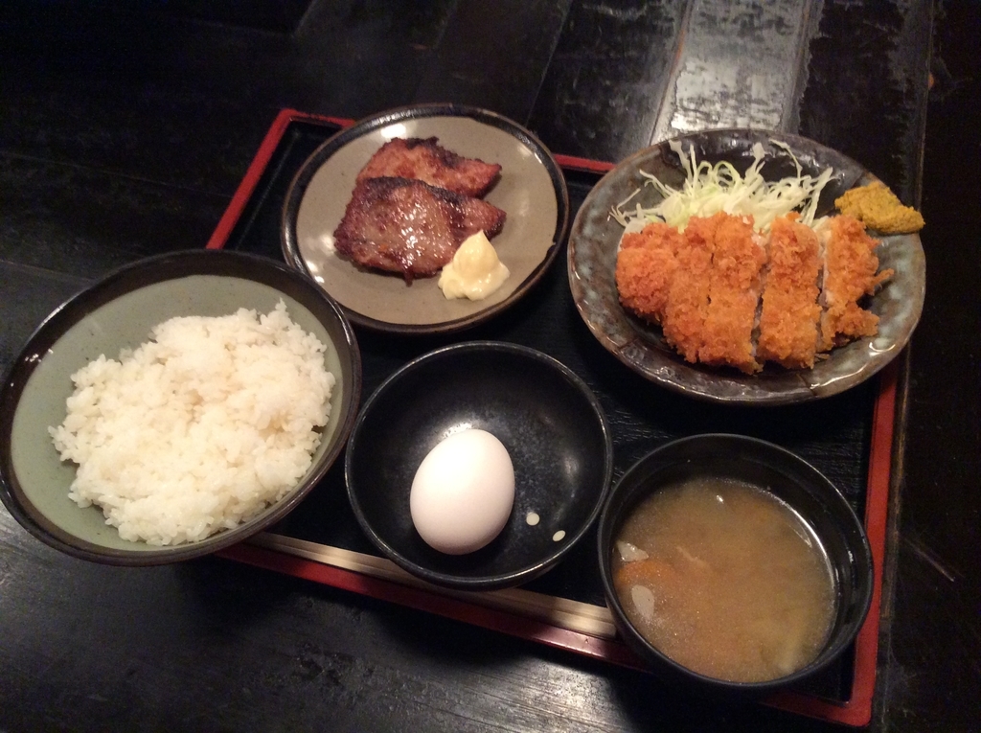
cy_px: 366
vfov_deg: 44.1
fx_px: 906
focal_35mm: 32
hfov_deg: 56.9
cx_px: 490
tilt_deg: -57.8
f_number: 2.4
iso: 250
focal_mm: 3.3
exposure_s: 1/24
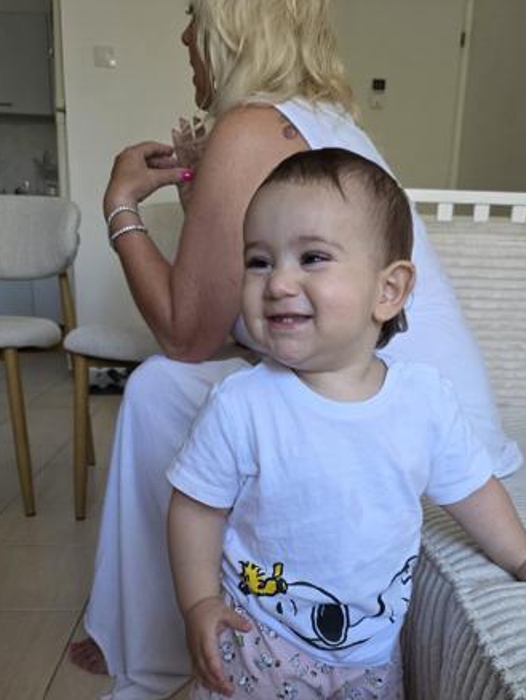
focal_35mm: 35
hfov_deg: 40.7
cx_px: 289
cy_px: 491
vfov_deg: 51.2
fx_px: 708
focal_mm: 6.3
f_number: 1.7
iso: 200
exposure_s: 1/100
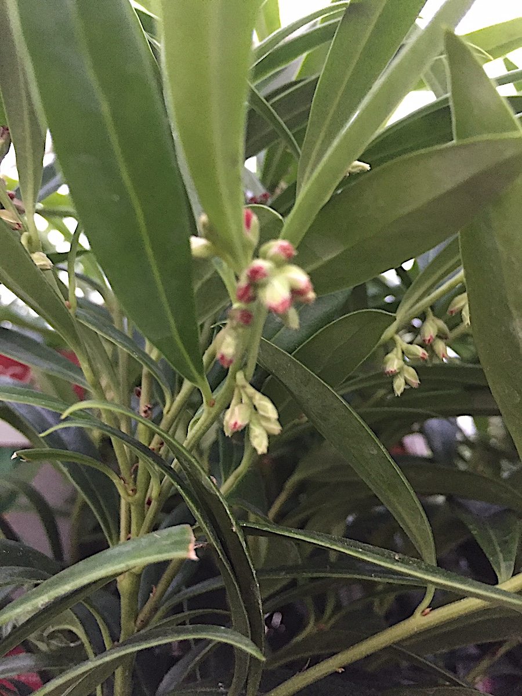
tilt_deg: +12.5
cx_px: 261
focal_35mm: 29
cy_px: 348
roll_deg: +0.4
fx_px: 583
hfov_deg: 48.2
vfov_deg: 61.7
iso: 250
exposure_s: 1/20
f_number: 2.2
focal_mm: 4.15
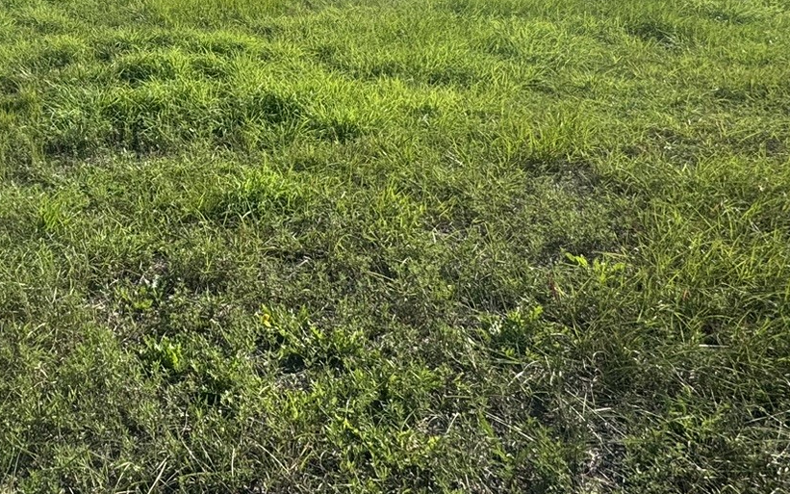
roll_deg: +0.9
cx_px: 98
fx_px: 797
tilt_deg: -11.2
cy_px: 23
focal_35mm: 37
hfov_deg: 48.0
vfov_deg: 32.2
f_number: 2.2
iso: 50
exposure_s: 1/1709
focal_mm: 2.22
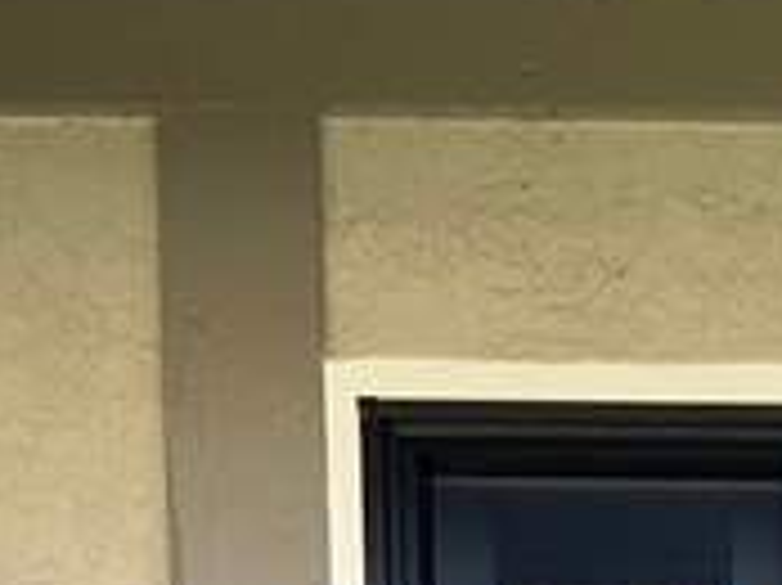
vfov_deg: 7.8
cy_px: 1588
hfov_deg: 11.1
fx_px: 3858
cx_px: 1204
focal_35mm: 171
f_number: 1.8
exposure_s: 1/120
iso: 40
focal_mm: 3
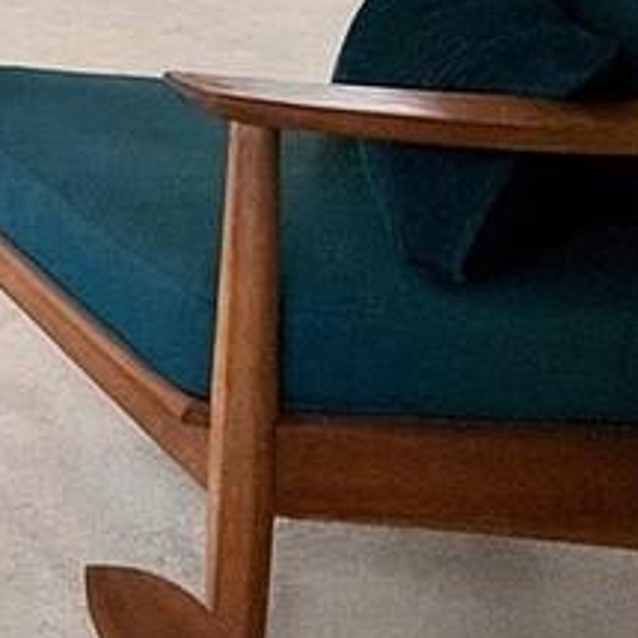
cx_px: -982
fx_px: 1918
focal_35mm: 92
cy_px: -677
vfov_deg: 15.0
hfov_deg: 13.1
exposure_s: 1/120
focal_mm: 2.2
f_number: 2.2
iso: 250
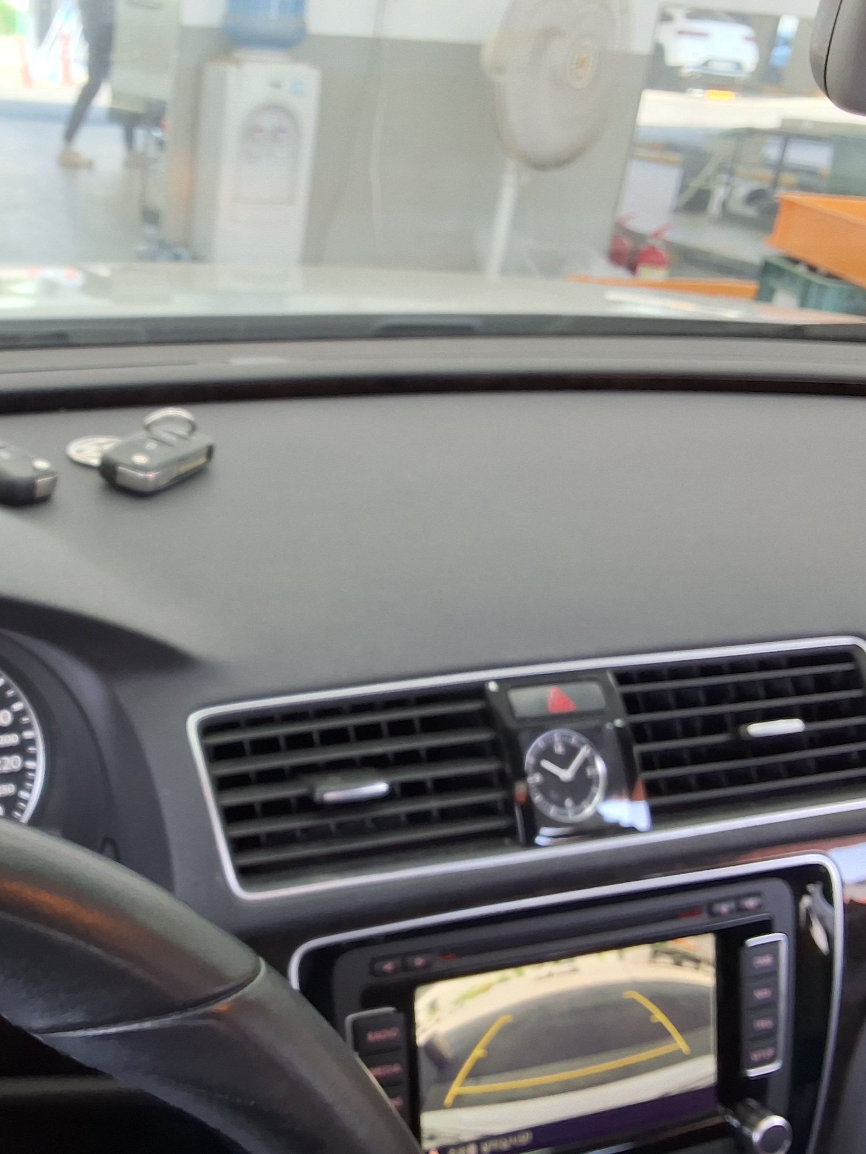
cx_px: 168
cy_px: 586
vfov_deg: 49.0
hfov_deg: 36.4
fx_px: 1267
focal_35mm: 38
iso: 50
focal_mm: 2.91
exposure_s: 1/60
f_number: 1.9
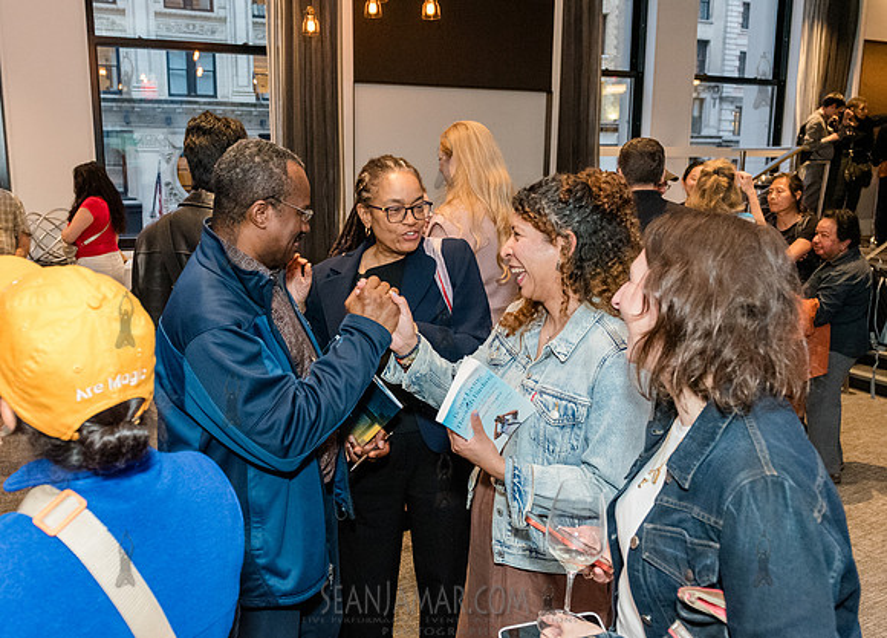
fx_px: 767
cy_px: 296
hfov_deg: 59.9
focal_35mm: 30
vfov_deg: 45.1
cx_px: 394
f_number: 4
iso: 6400
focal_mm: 24
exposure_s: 1/250
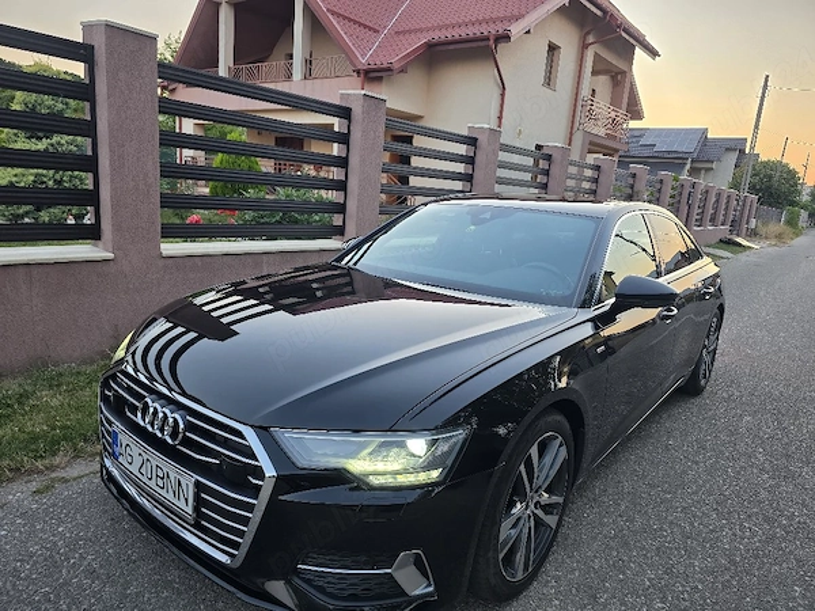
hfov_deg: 73.9
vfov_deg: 58.9
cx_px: 408
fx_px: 542
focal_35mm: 23
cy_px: 306
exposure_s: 1/51
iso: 125
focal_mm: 6.3
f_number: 1.7
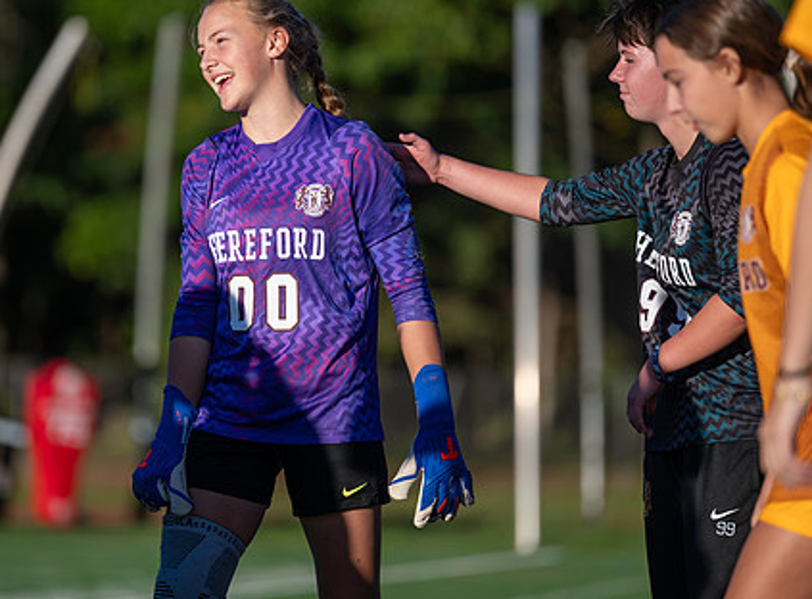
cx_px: 296
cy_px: 217
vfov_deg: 4.5
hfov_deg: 6.1
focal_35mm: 327
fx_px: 7625
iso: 110
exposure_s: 1/2000
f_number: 2.8
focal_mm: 200
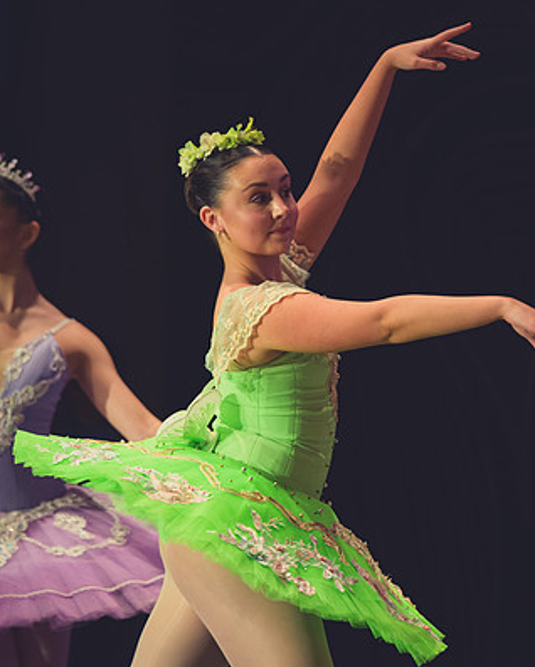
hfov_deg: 4.3
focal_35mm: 359
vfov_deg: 5.4
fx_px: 7100
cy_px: 320
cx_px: 223
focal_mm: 200
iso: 2800
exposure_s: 1/320
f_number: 2.8
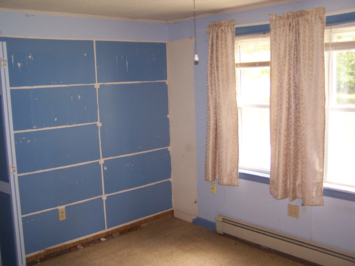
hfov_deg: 49.0
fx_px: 390
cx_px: 178
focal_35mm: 38
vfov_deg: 37.7
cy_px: 133
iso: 140
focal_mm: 6.3
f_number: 2.8
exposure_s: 1/60
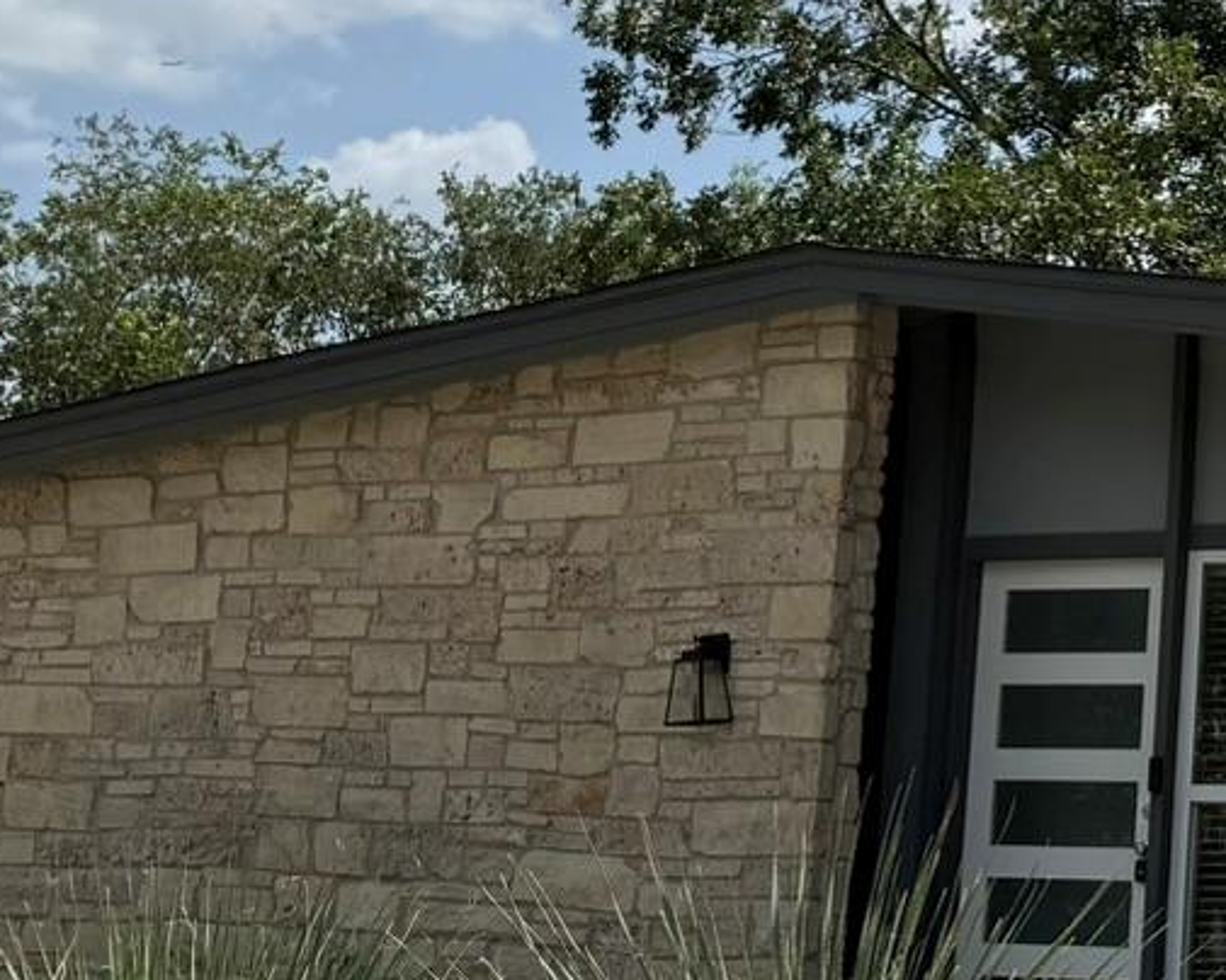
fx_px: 3447
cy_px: 170
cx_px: 1595
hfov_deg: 18.7
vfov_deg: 16.1
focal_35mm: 95
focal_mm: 6.76
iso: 80
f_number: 1.78
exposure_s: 1/6711
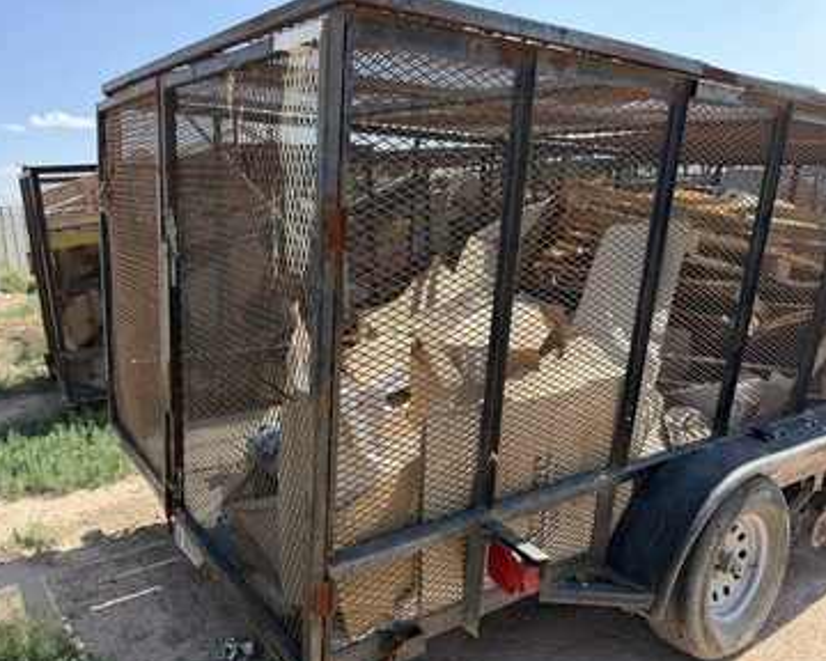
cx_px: 374
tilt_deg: -10.8
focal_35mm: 26
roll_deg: +0.7
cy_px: 340
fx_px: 636
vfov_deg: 54.9
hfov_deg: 65.9
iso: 100
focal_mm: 6.76
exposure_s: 1/2232
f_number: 1.78
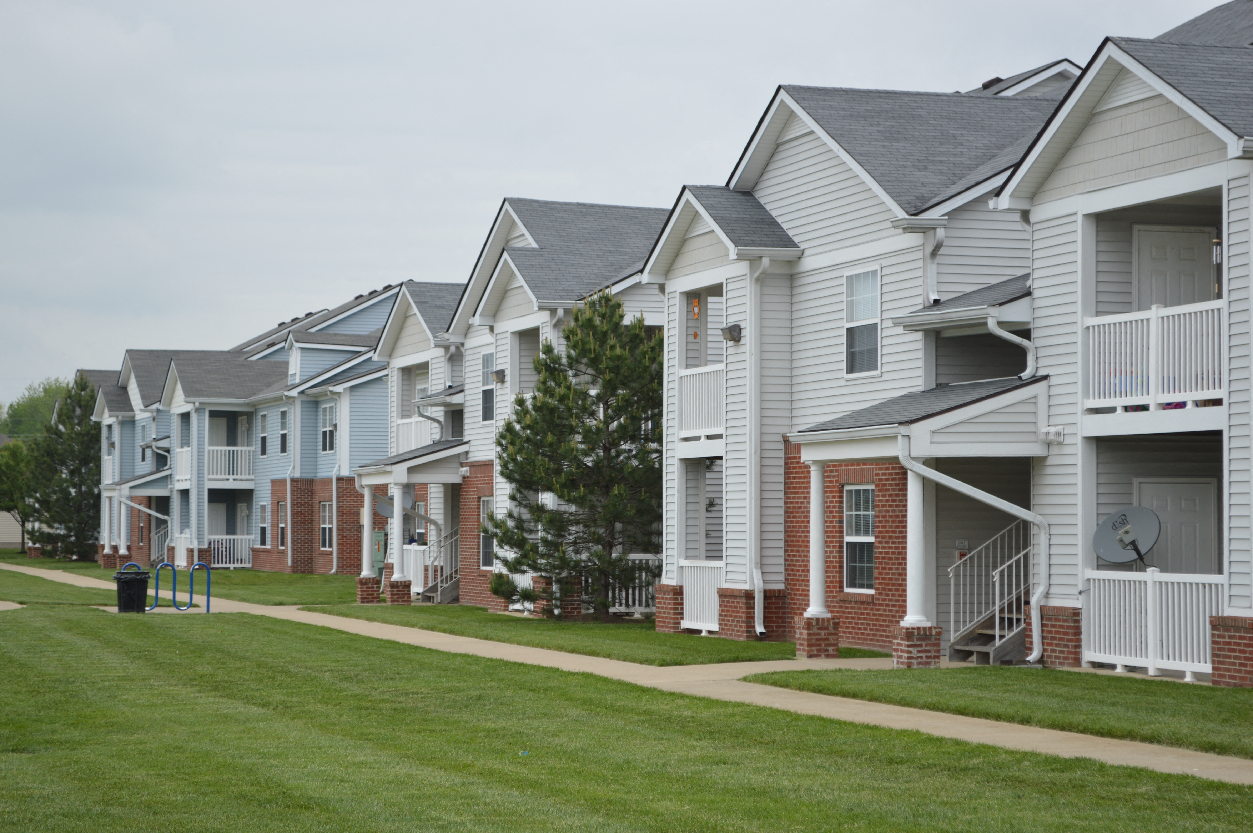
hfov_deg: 24.6
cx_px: 626
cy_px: 416
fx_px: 2869
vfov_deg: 16.5
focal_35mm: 82
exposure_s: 1/160
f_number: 6.3
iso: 100
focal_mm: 55
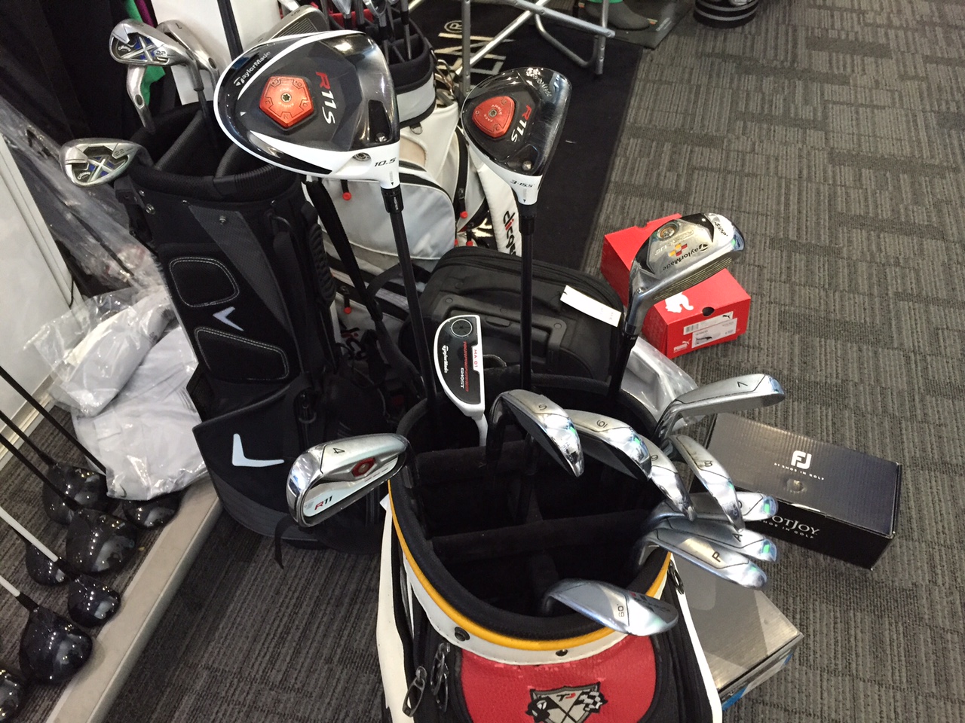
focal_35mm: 29
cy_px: 362
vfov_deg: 48.2
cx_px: 482
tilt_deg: -46.2
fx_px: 808
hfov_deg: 61.7
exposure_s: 1/24
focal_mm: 4.15
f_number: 2.2
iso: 250
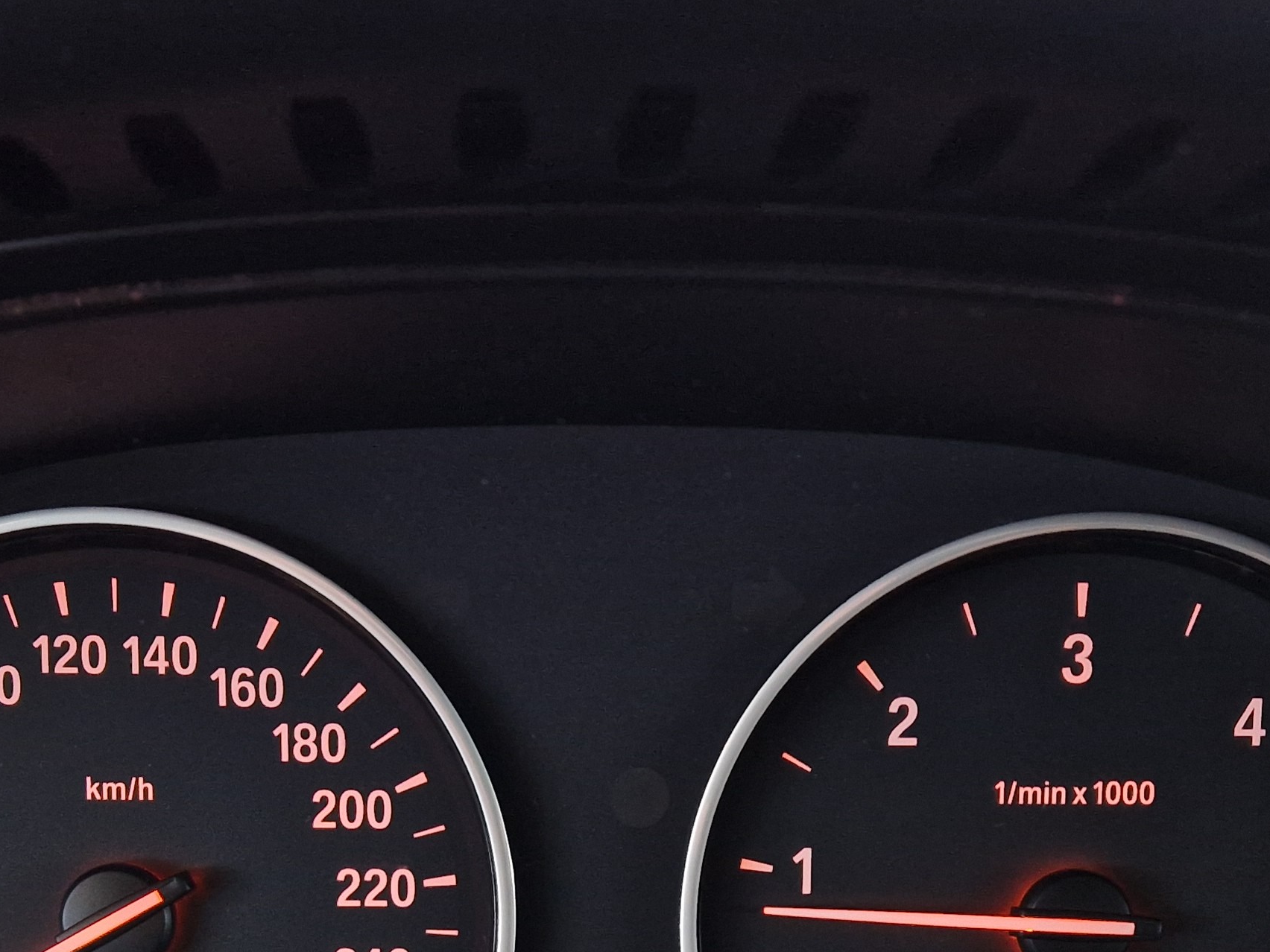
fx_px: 1981
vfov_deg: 25.4
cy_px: 997
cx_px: 552
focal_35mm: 54
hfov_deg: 35.5
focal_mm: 5.4
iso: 50
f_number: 1.8
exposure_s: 1/100
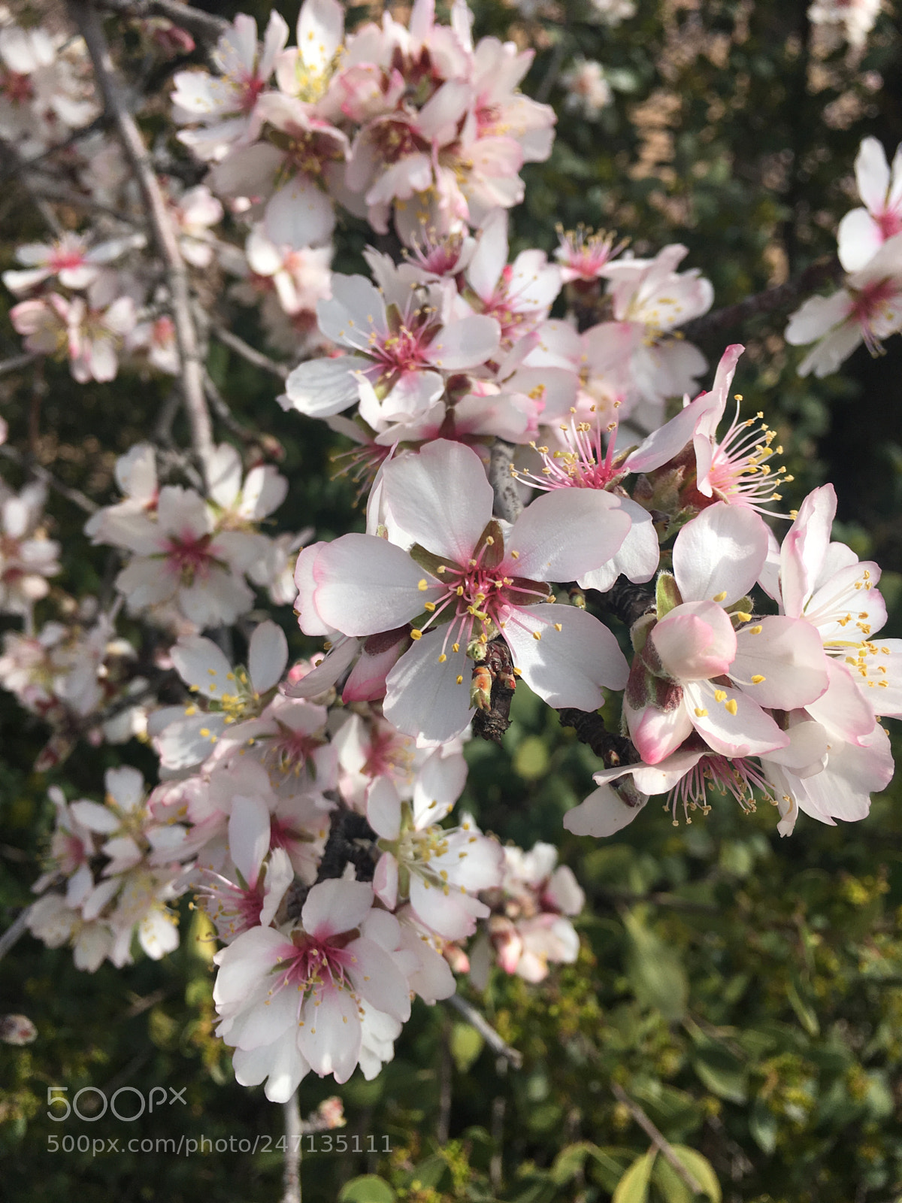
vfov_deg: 61.7
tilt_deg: -16.8
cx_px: 451
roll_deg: +3.1
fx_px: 1008
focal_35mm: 29
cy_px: 602
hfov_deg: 48.2
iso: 25
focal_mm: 4.15
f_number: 2.2
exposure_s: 1/1876
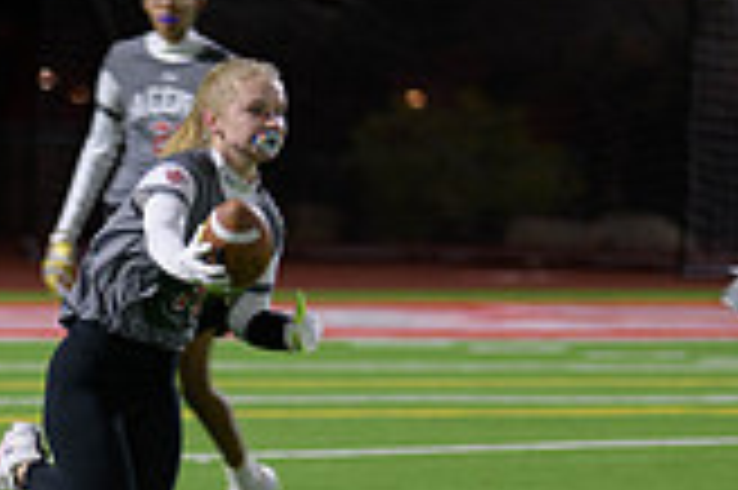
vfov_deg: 2.7
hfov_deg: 4.0
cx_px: 81
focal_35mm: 513
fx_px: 10506
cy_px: 366
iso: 900
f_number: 2.8
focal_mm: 145
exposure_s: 1/200
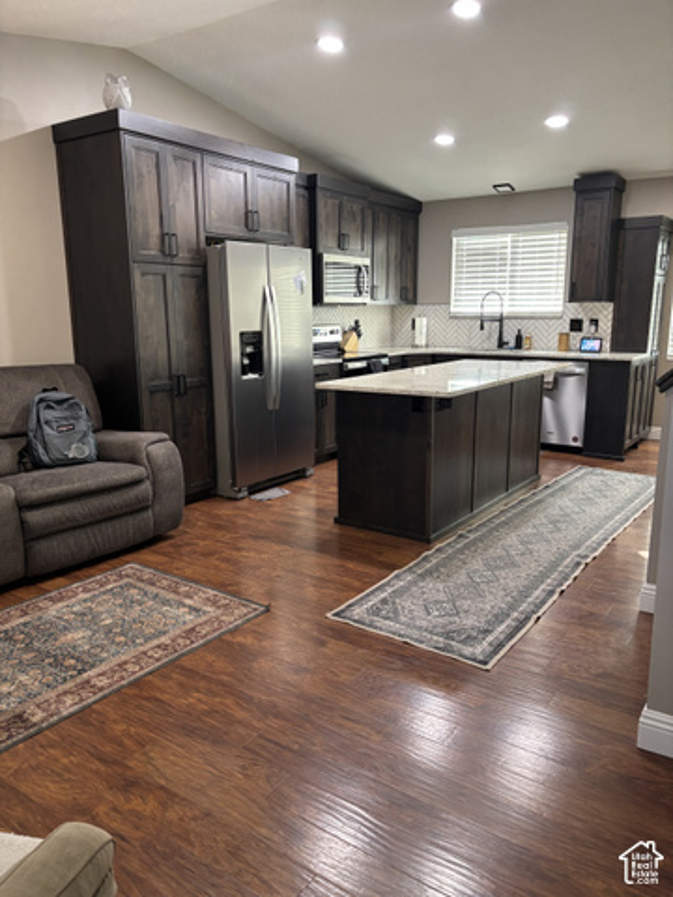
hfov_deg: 53.1
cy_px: 448
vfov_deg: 67.3
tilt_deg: -12.6
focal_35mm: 26
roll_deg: +0.3
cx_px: 336
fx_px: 674
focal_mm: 5.96
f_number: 1.6
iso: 200
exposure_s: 1/60
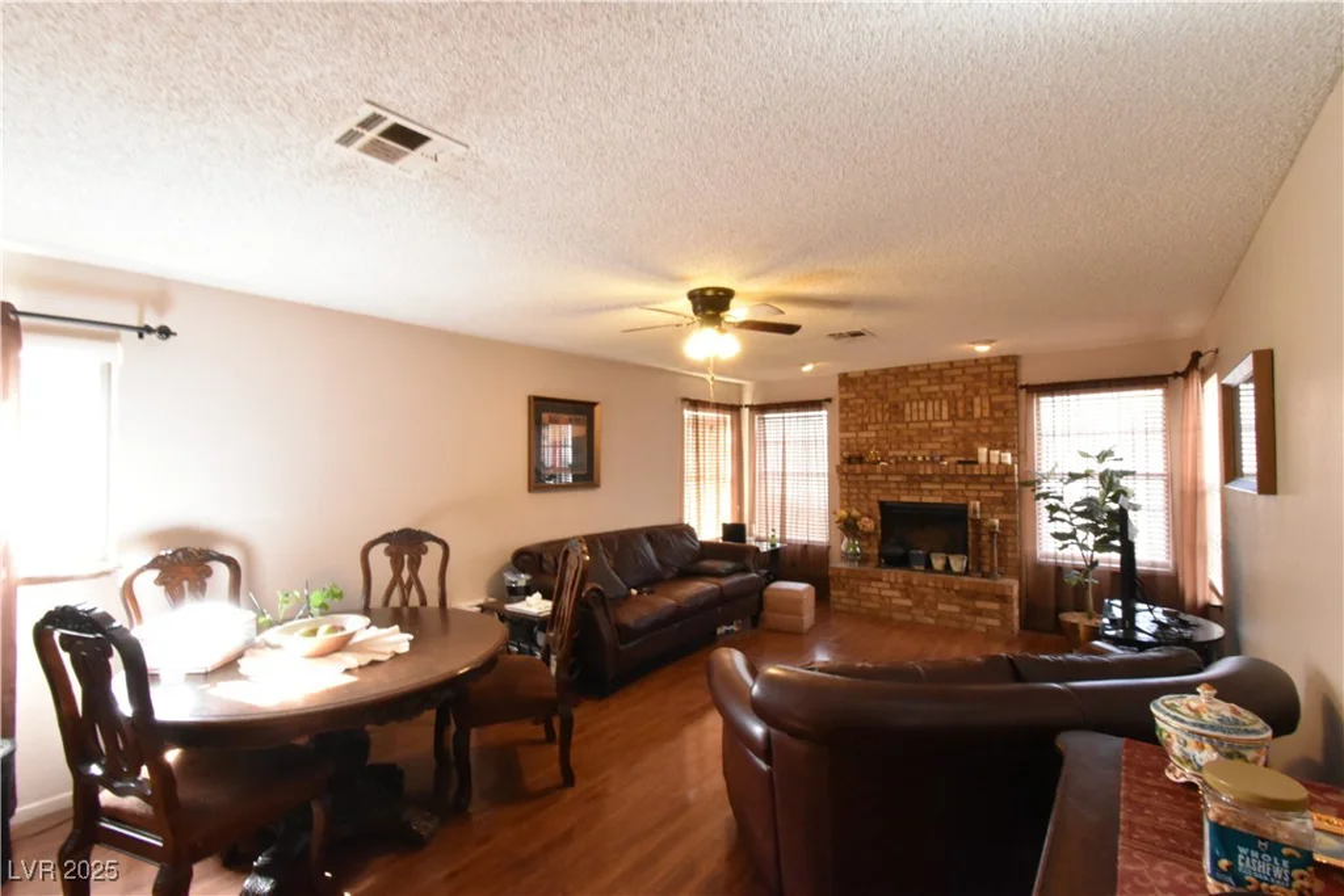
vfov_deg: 77.3
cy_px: 448
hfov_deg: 100.4
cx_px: 672
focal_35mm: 15
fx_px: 560
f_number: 22
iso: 4000
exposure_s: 1/5
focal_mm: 10
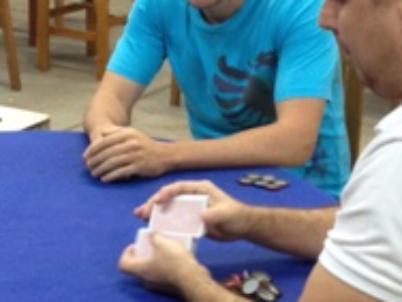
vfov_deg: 12.5
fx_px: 1382
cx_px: 56
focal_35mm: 119
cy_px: 152
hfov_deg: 16.4
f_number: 2.4
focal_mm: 4.28
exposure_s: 1/20
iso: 125
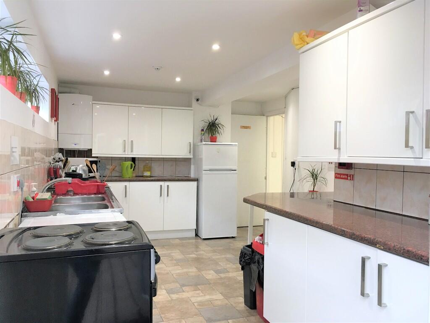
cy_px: 162
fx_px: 360
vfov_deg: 48.2
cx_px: 215
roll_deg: -1.0
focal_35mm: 29
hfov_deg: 61.7
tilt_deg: -1.9
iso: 50
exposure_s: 1/33
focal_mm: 4.15
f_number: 2.2
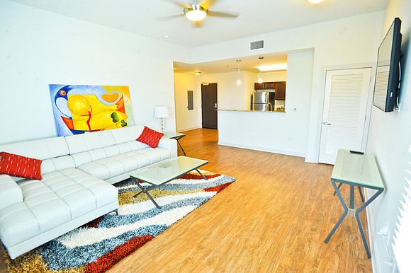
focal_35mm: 17
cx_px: 206
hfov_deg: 93.3
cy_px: 136
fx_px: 194
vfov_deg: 70.4
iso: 1250
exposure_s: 1/50
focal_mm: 17
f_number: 5.6
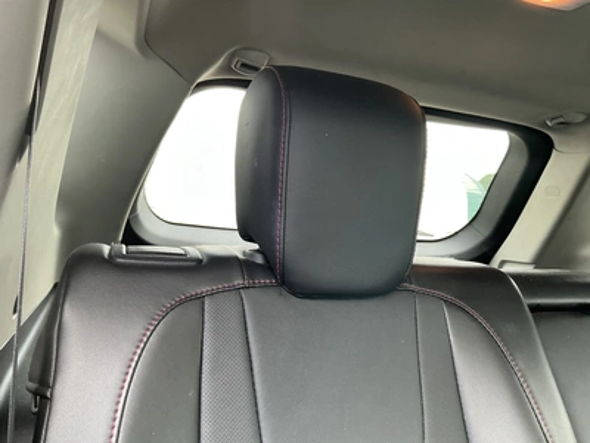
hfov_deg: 63.4
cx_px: 295
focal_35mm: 28
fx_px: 477
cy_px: 222
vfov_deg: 49.7
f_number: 1.8
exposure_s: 1/60
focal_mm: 3
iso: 80
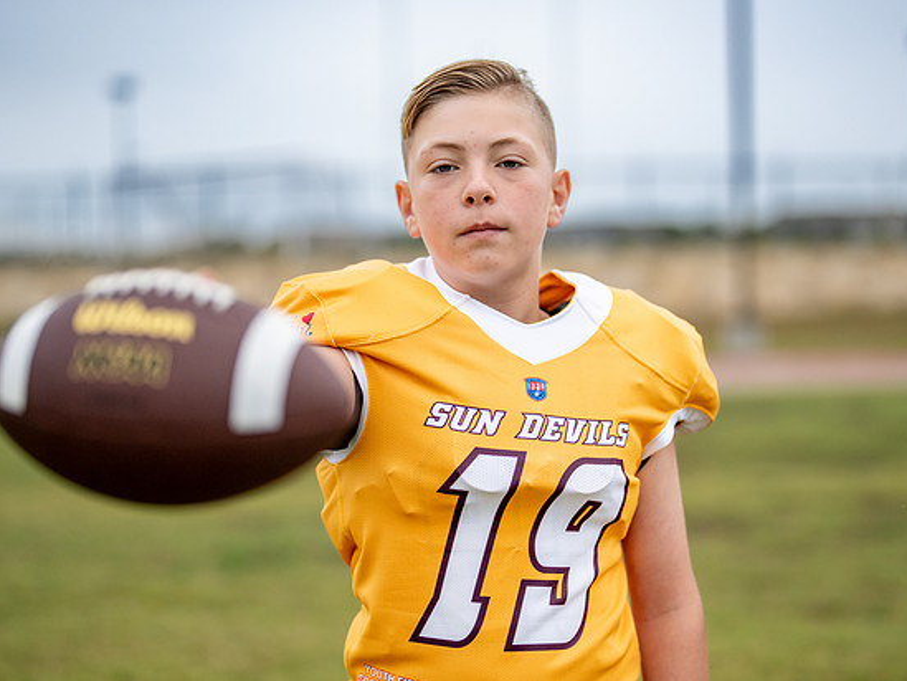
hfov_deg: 29.8
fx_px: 1703
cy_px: 337
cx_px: 497
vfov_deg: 22.6
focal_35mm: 65
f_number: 1.2
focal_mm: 50
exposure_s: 1/2000
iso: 320
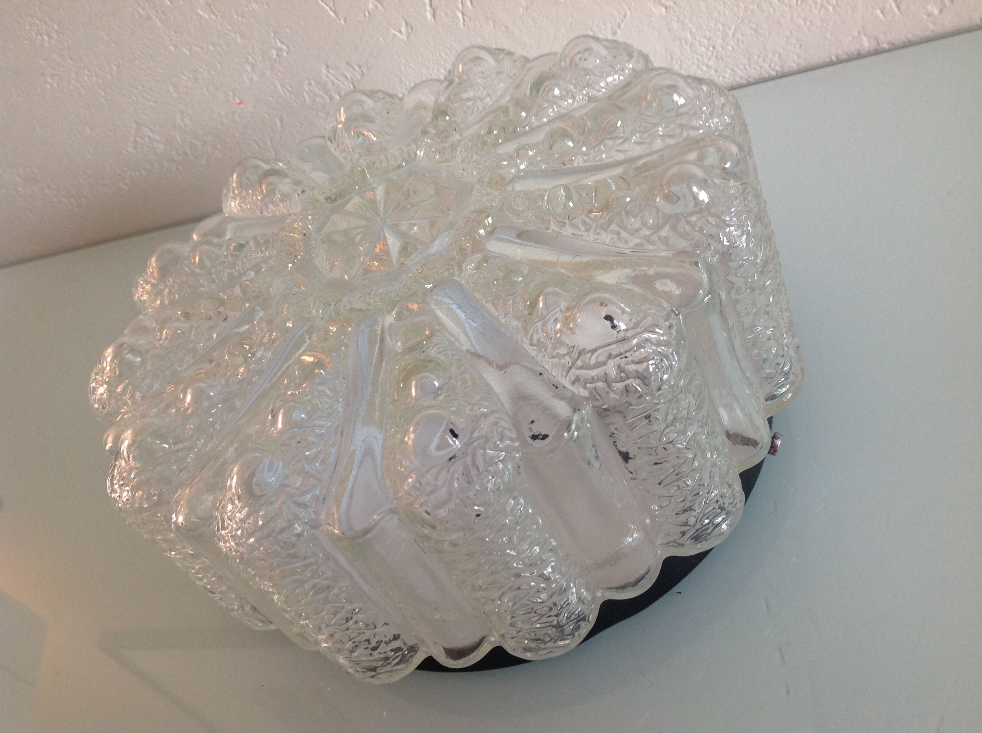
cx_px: 491
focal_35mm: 35
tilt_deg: -40.2
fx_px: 991
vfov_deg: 40.6
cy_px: 366
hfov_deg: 52.7
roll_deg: +29.8
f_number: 2.4
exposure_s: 1/15
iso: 100
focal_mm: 4.28
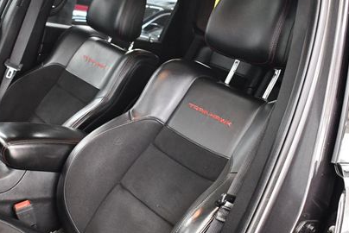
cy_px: 171
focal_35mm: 57
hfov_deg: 34.8
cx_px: 127
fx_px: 553
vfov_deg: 23.6
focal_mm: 18
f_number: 3.5
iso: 3200
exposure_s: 1/60
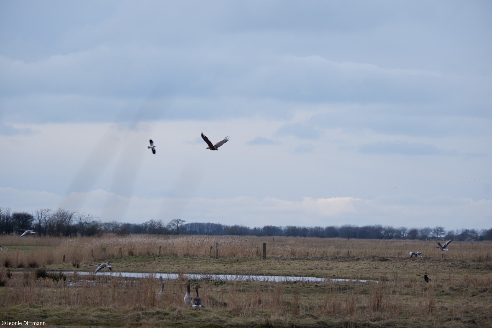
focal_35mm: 345
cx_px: 246
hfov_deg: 6.0
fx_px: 4715
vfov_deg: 4.0
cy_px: 164
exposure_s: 1/210
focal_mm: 230
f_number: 7.1
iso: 200
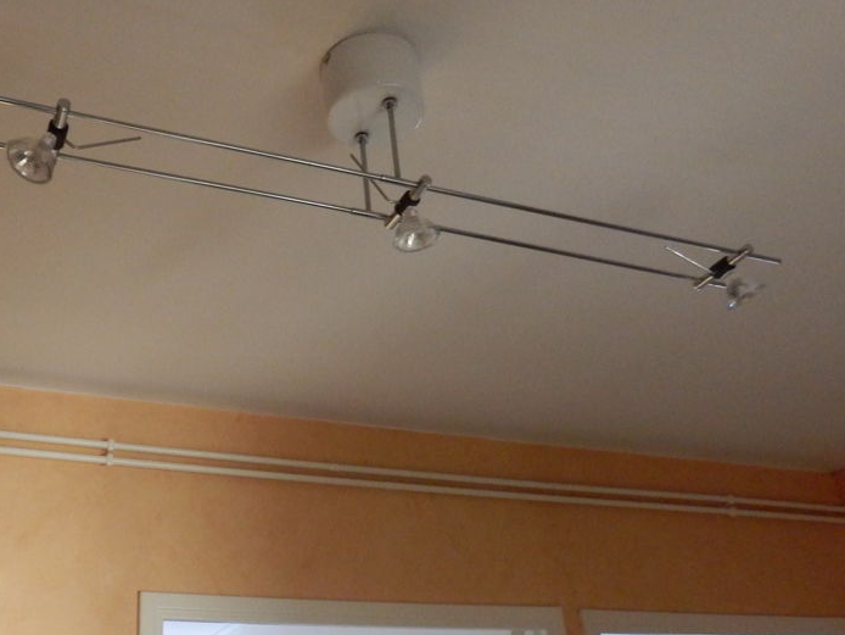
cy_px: 323
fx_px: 879
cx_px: 264
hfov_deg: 50.2
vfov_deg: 39.7
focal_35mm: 36
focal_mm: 4.5
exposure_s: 1/8
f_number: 3
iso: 800
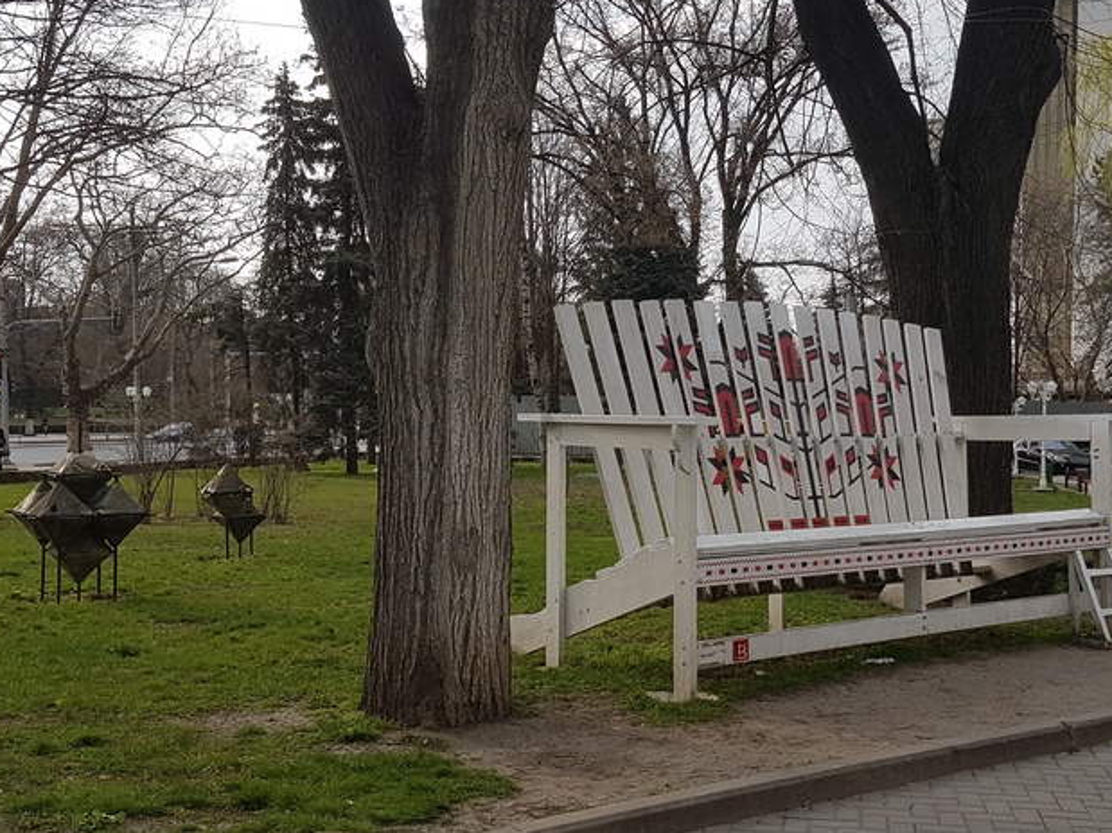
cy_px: 393
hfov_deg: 43.5
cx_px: 699
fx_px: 1381
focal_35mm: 43
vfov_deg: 33.6
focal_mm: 4.2
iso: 40
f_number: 1.7
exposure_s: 1/1284
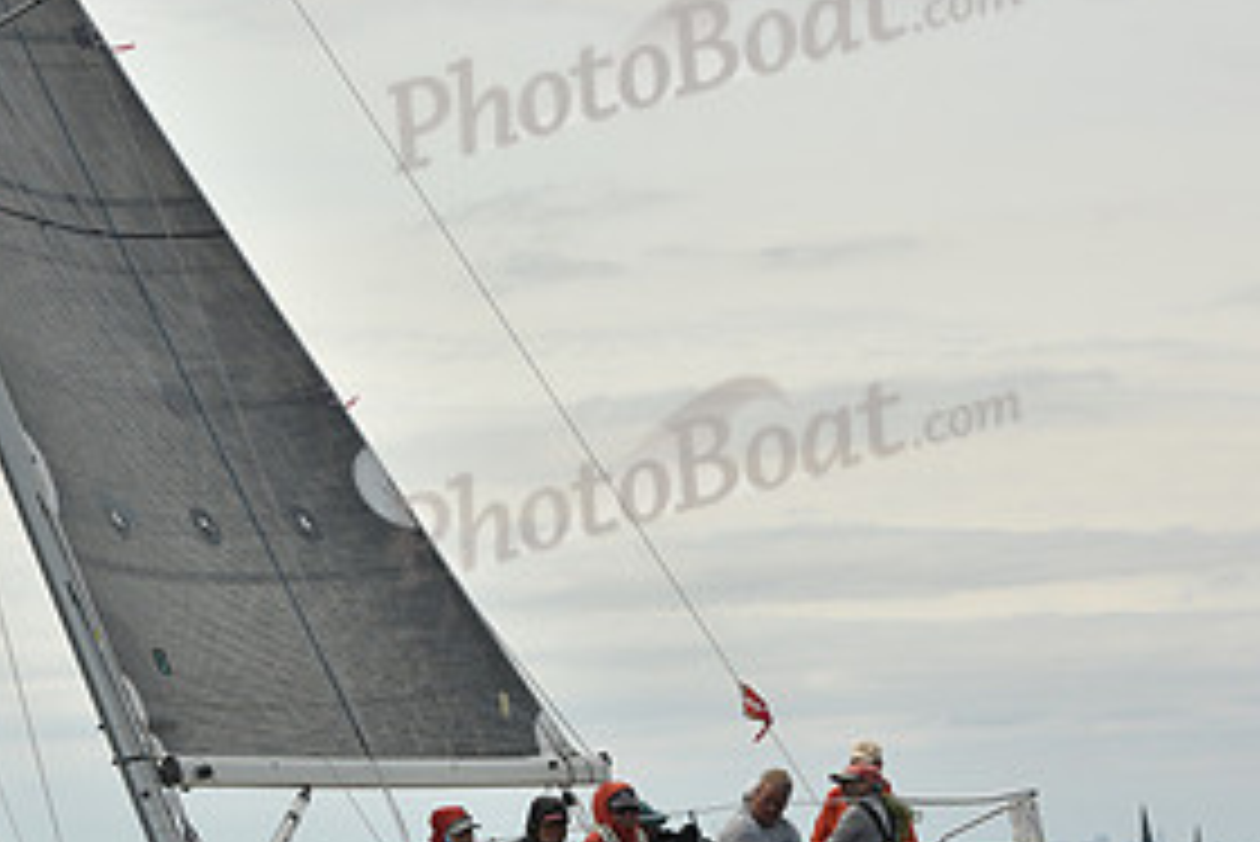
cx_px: 158
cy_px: 768
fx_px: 6233
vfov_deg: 7.7
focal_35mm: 178
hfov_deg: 11.5
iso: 250
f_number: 10
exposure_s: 1/800
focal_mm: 86
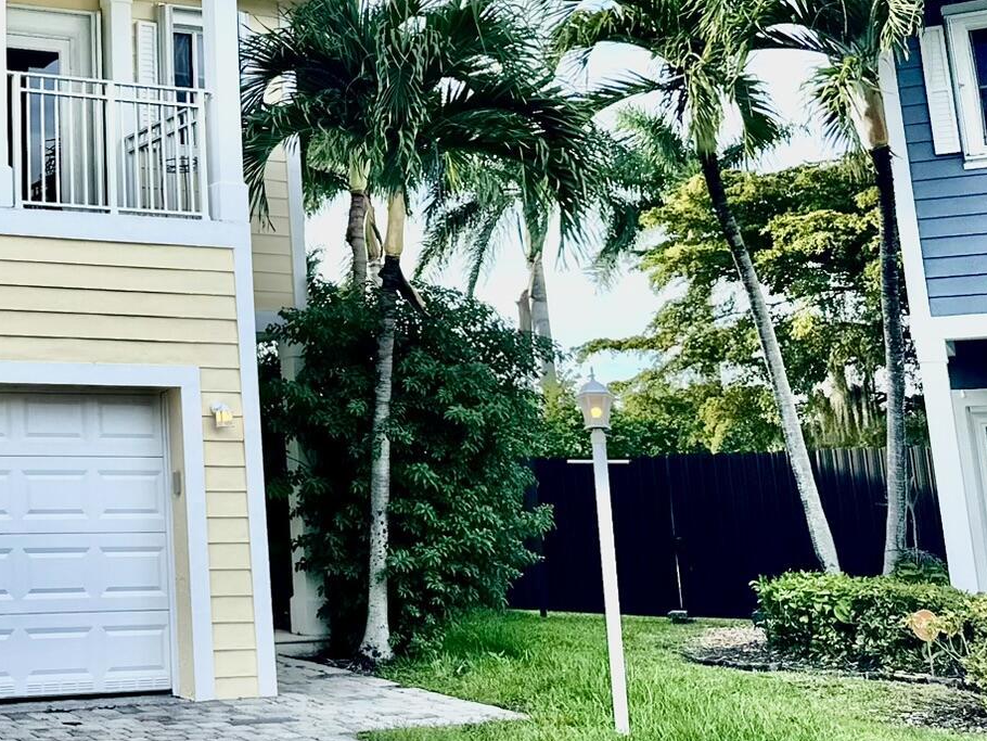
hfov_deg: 32.2
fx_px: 1540
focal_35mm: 54
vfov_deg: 26.5
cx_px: -41
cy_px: 138
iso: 80
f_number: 1.78
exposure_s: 1/2506
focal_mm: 6.76
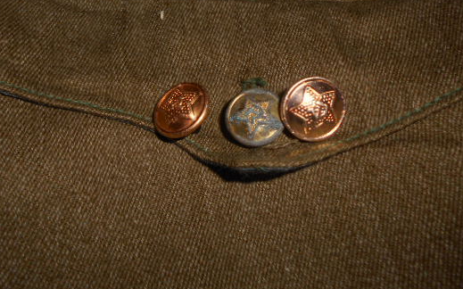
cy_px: 103
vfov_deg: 36.9
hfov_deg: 56.3
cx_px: 186
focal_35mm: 34
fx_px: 429
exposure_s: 1/25
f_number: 8
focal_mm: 4.6
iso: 80
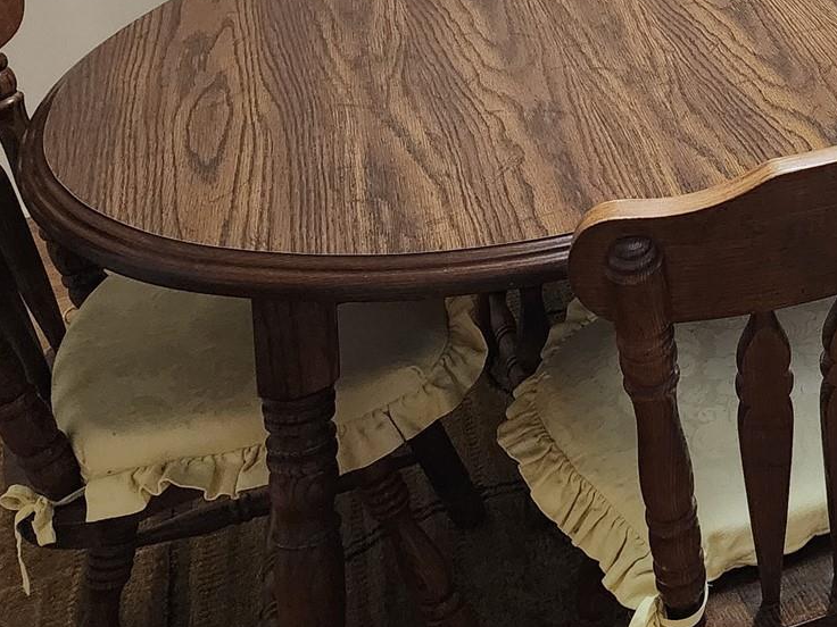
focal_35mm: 64
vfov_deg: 20.8
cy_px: -198
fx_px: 1547
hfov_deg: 26.9
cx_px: 998
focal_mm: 6.4
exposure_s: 1/120
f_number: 1.8
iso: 640
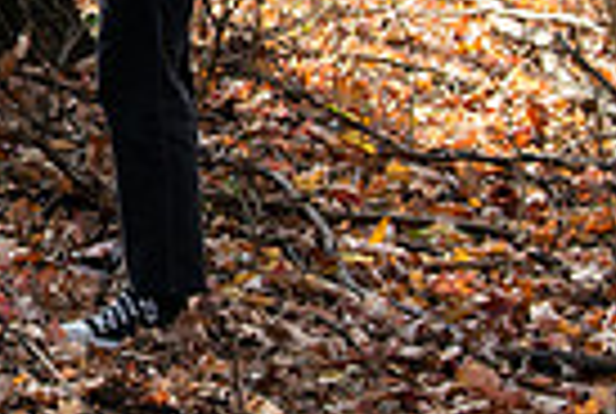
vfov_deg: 9.9
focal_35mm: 135
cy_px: -214
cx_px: -445
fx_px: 2315
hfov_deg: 13.7
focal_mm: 32
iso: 250
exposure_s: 1/500
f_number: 3.5
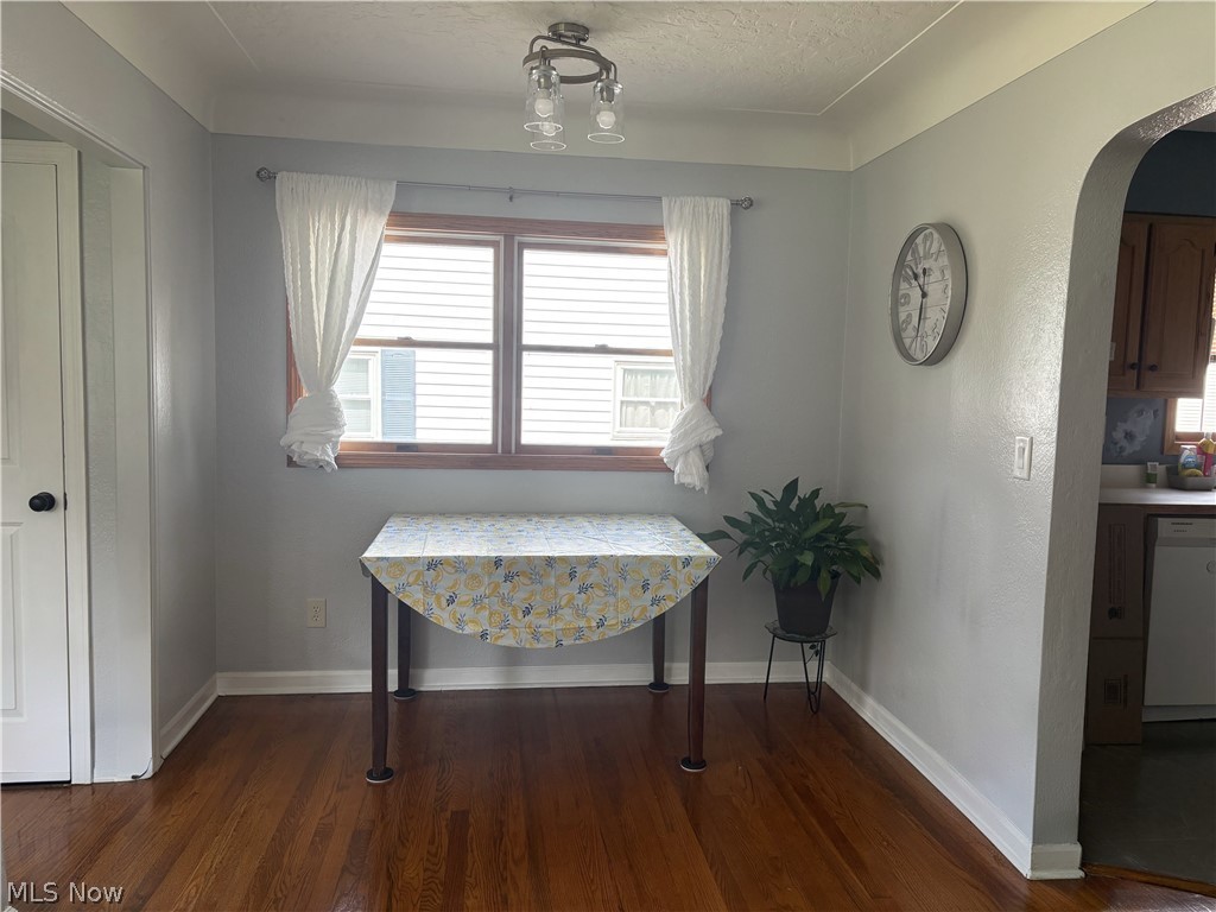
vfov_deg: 53.1
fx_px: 913
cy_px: 456
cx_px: 608
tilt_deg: -5.2
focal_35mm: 26
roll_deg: -1.6
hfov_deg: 67.3
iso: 80
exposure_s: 1/242
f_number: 1.6
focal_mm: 5.96
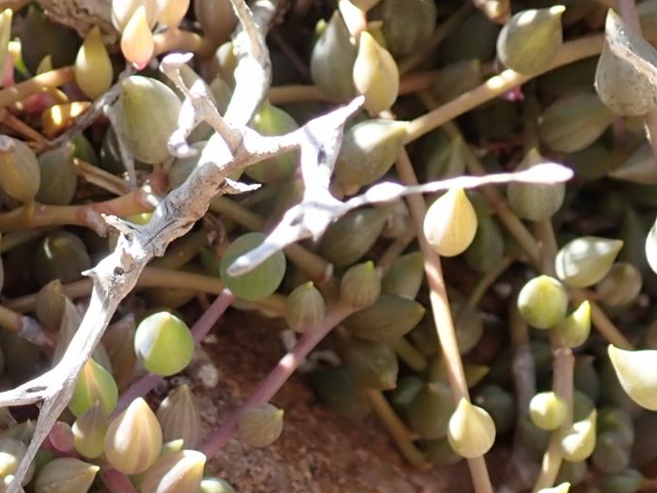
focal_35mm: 89
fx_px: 1690
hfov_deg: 21.5
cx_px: 76
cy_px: 426
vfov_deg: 16.4
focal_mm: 5.5
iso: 100
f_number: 3.2
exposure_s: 1/125
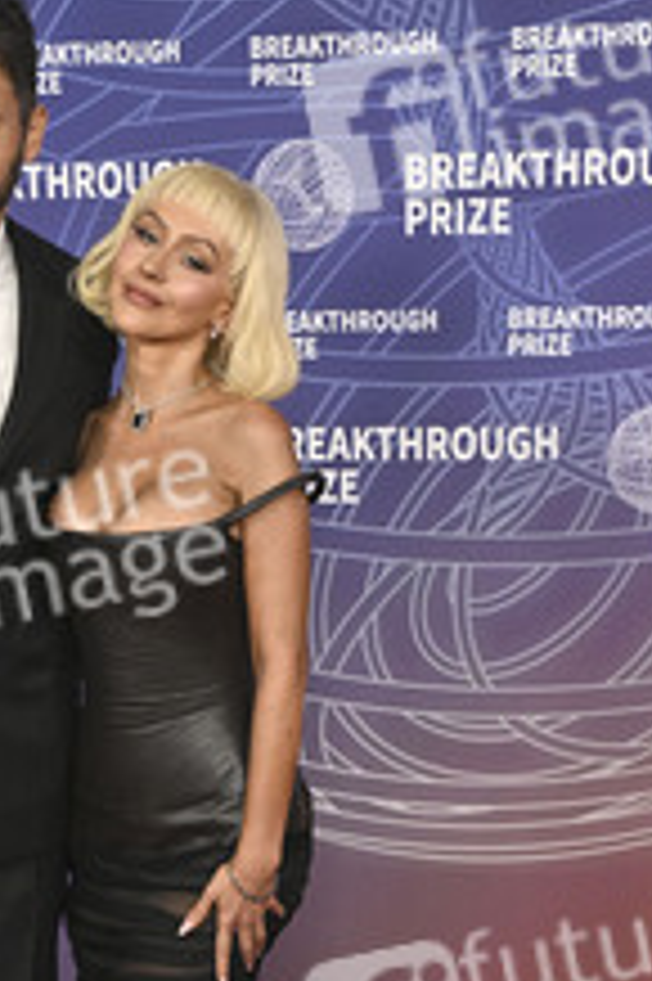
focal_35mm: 77
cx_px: 126
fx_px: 2095
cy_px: 783
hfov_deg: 17.5
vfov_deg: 25.9
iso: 2000
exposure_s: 1/320
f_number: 4
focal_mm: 42
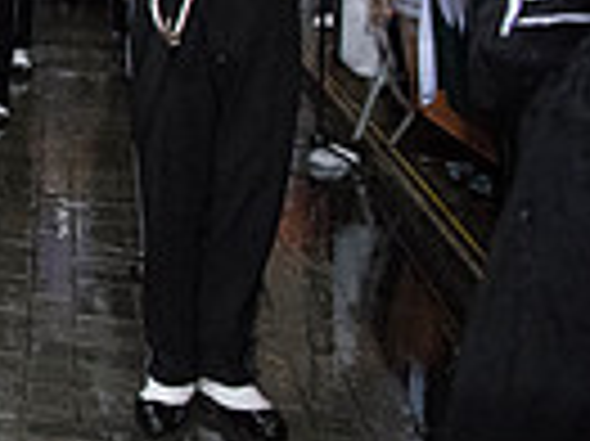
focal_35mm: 111
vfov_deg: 12.7
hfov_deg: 14.5
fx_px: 1890
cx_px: -613
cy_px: -214
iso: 10000
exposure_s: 1/4000
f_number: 2.8
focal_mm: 26
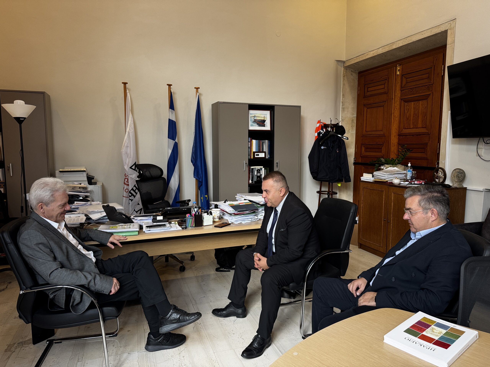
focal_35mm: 24
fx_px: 340
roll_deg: -0.3
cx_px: 245
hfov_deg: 71.6
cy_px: 184
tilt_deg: -6.1
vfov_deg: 56.8
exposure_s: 1/100
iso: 160
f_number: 1.78
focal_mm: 6.76
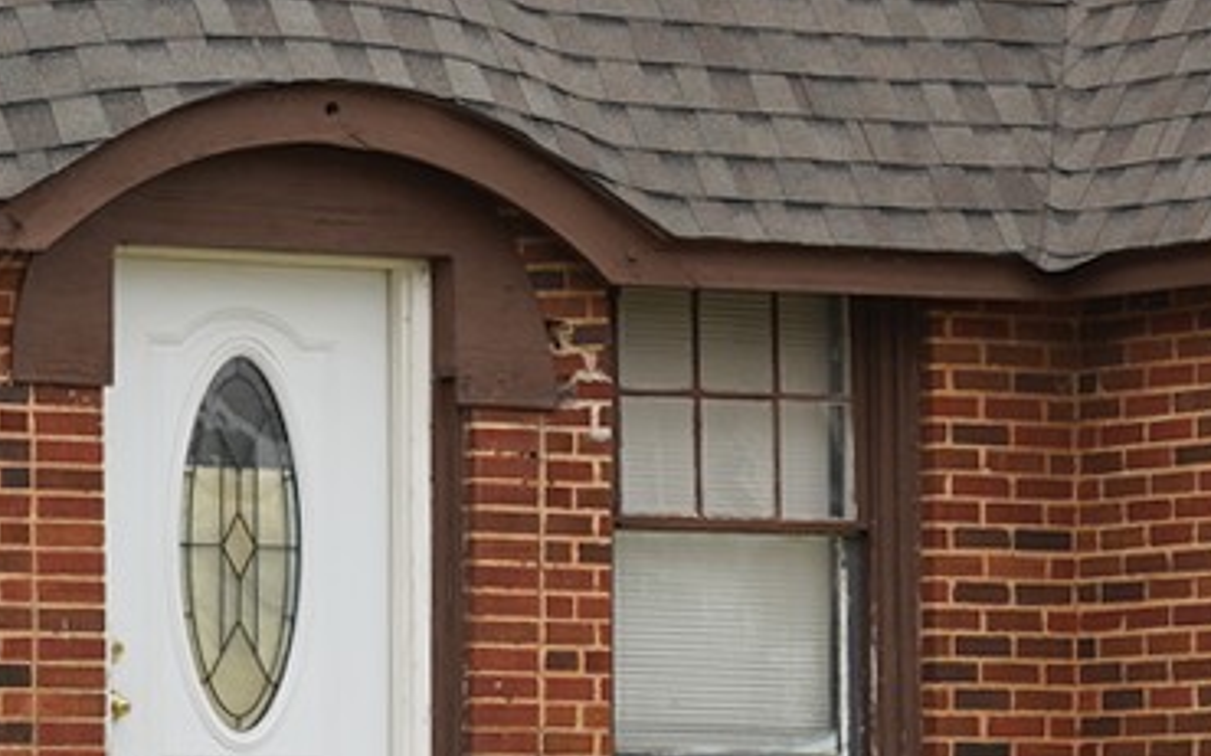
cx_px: 655
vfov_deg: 6.1
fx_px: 7094
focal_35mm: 215
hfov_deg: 9.8
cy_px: 85
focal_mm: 39
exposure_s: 1/100
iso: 100
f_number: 5.6
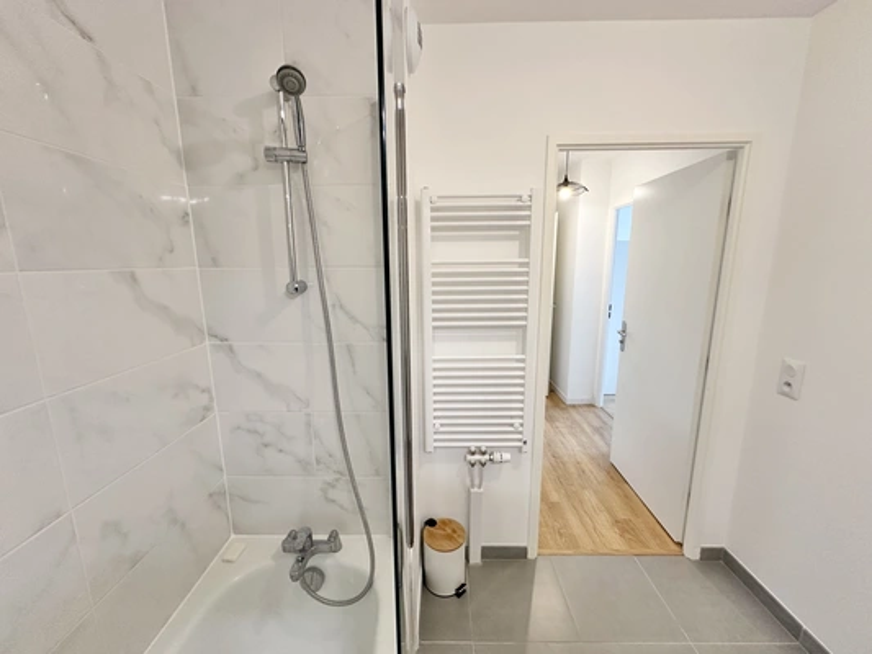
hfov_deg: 102.1
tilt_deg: -9.9
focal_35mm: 14
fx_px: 353
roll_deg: +0.7
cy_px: 327
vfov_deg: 85.7
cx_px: 436
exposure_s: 1/50
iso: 160
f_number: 2.2
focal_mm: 2.22
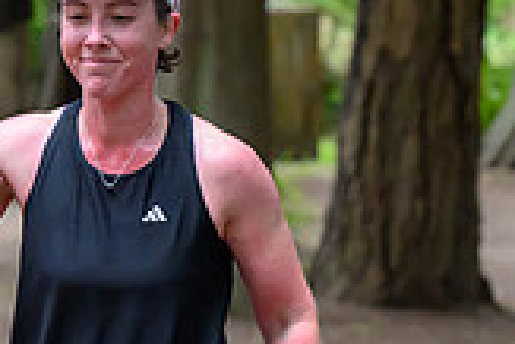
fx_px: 4439
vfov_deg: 4.4
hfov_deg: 6.6
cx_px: 37
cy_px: 406
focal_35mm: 310
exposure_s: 1/640
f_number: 3.5
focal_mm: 70
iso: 5000
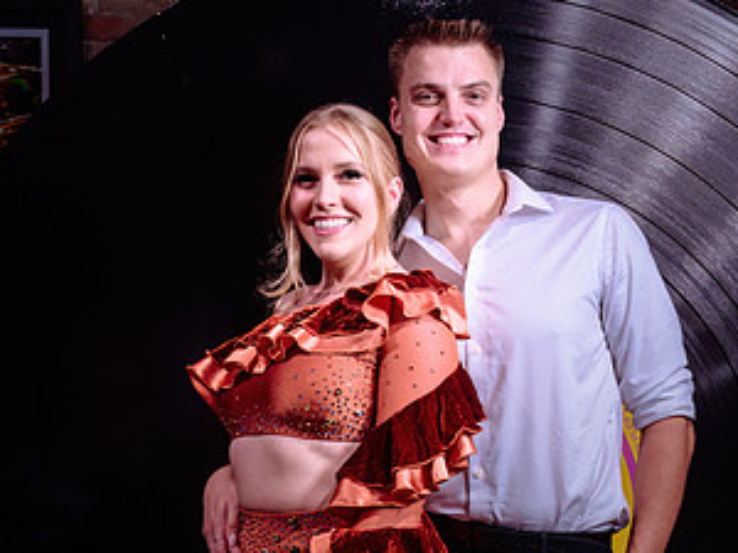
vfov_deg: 22.0
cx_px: 423
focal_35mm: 66
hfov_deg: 29.4
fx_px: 1407
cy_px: 419
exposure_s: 1/60
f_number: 4.5
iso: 1000
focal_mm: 32.5
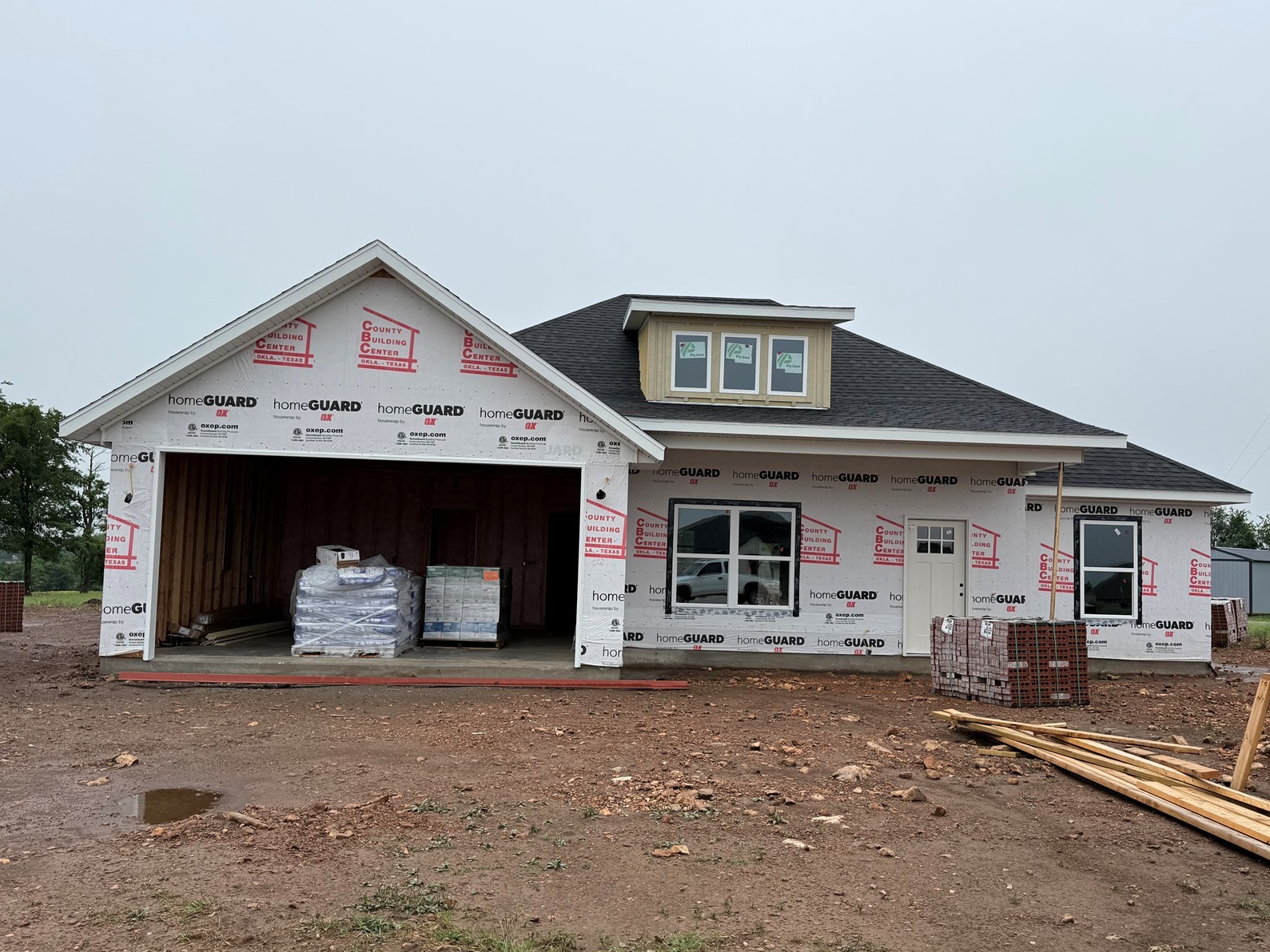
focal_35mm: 29
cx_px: 670
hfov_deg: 61.6
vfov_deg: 48.2
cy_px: 487
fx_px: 1064
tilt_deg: +3.1
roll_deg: -1.3
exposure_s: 1/1901
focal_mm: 6.76
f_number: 1.78
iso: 80
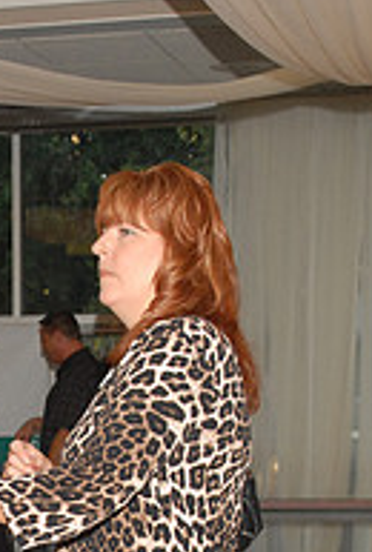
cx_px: -13
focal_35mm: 117
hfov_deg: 11.7
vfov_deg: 16.9
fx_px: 1801
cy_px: 592
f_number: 5.6
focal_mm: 26
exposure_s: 1/125
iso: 500
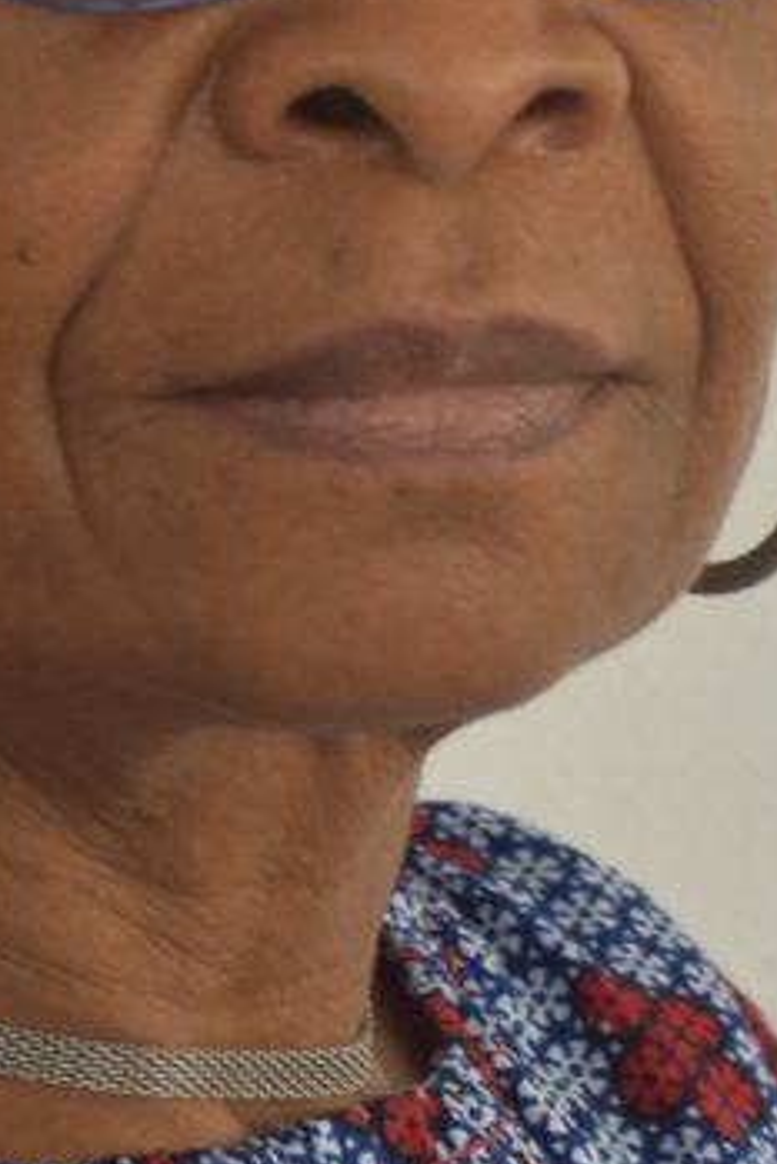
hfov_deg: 6.0
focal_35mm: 229
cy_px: 350
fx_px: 7406
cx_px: 32
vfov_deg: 9.0
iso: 400
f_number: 5
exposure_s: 1/100
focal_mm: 52
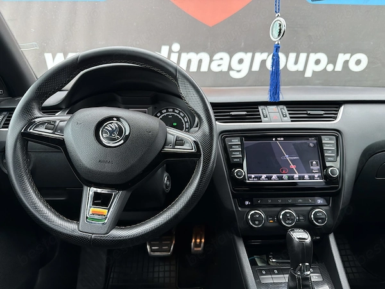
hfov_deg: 71.6
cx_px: 192
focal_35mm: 24
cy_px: 144
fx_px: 267
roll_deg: +1.7
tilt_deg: -9.4
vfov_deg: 56.8
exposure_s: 1/195
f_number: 1.78
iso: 200
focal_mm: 6.76
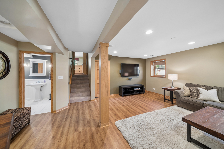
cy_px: 74
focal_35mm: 13
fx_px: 81
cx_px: 112
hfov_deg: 108.4
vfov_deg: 85.4
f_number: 8
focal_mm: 13
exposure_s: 1/3
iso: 400
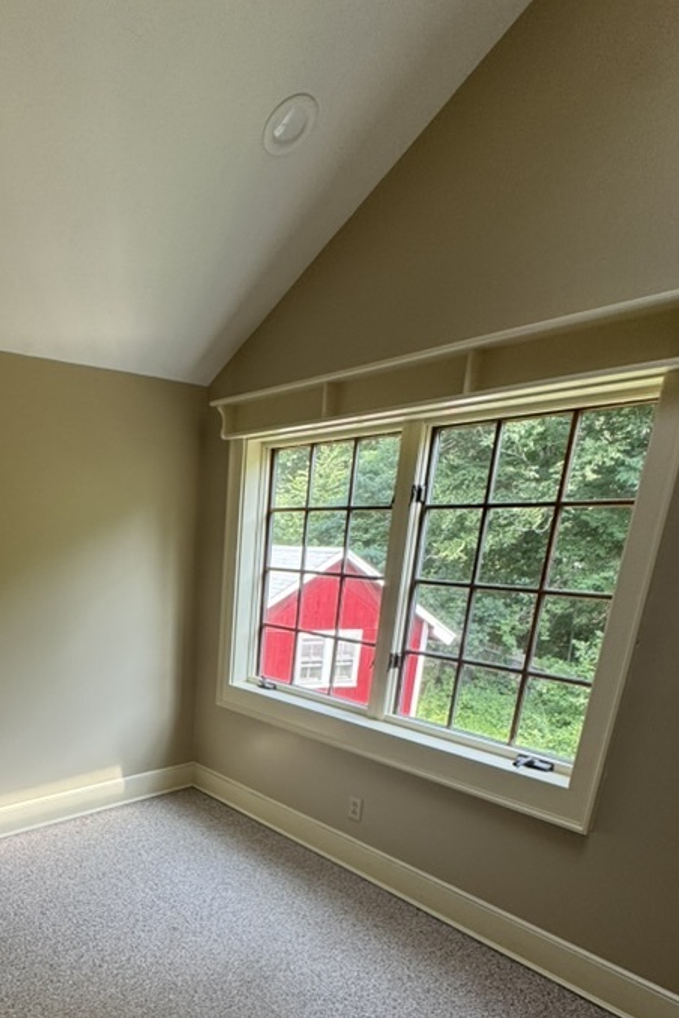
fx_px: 622
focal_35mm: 22
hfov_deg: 53.6
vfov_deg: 74.8
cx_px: 141
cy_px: 719
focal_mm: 2.22
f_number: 2.2
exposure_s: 1/99
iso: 64
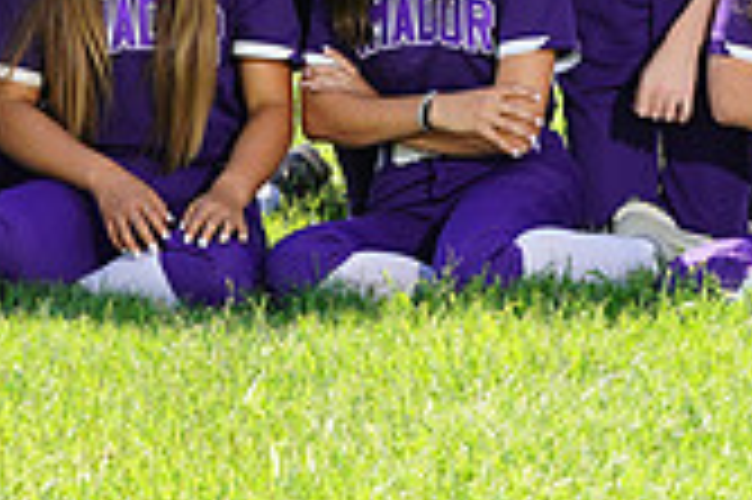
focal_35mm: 348
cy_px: -347
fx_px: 7262
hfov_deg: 5.9
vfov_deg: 3.9
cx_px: 252
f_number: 10
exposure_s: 1/125
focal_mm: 100
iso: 200
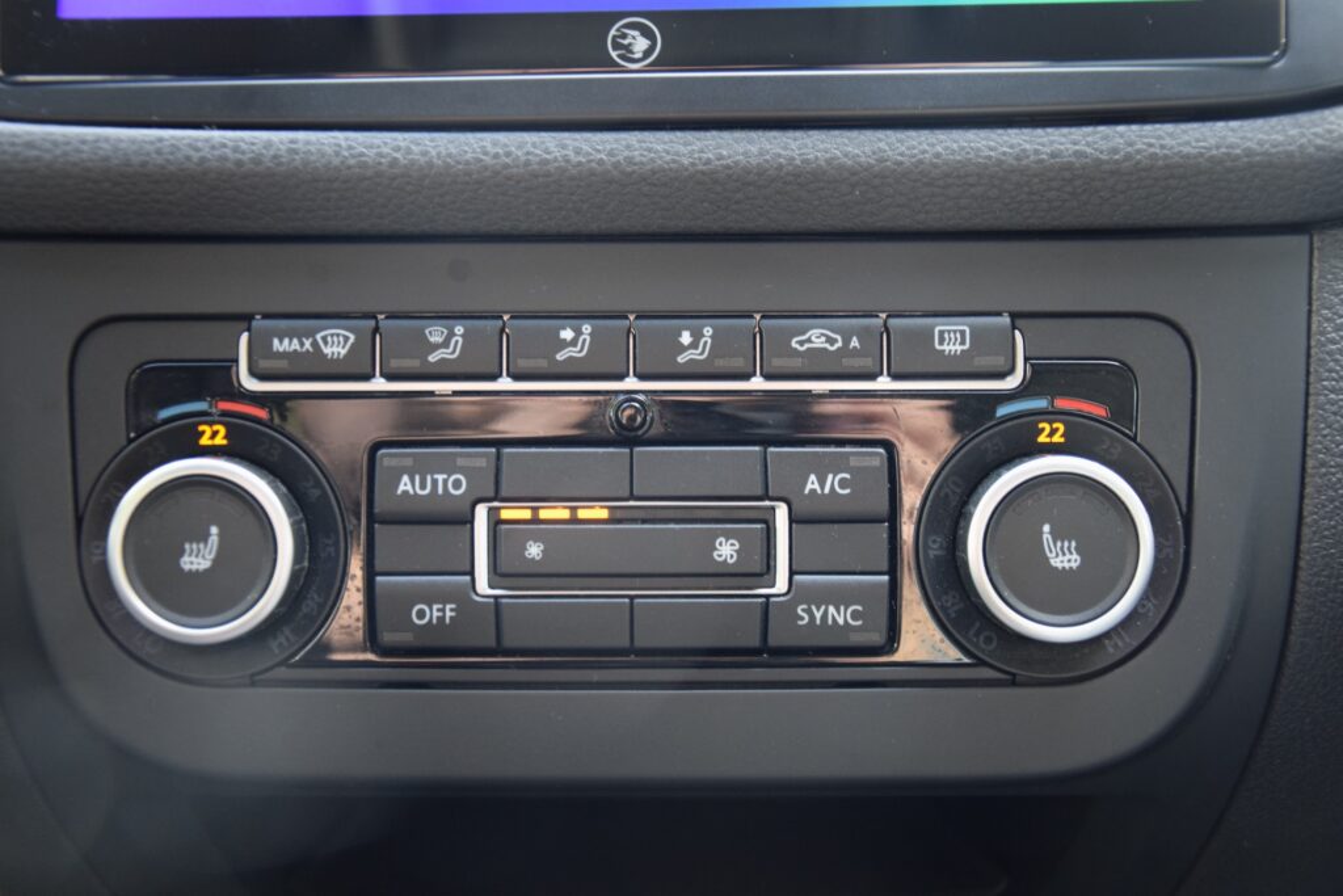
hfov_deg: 35.0
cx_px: 672
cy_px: 448
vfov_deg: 23.8
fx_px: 2127
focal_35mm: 57
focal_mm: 38
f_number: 4.5
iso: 1600
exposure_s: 1/60
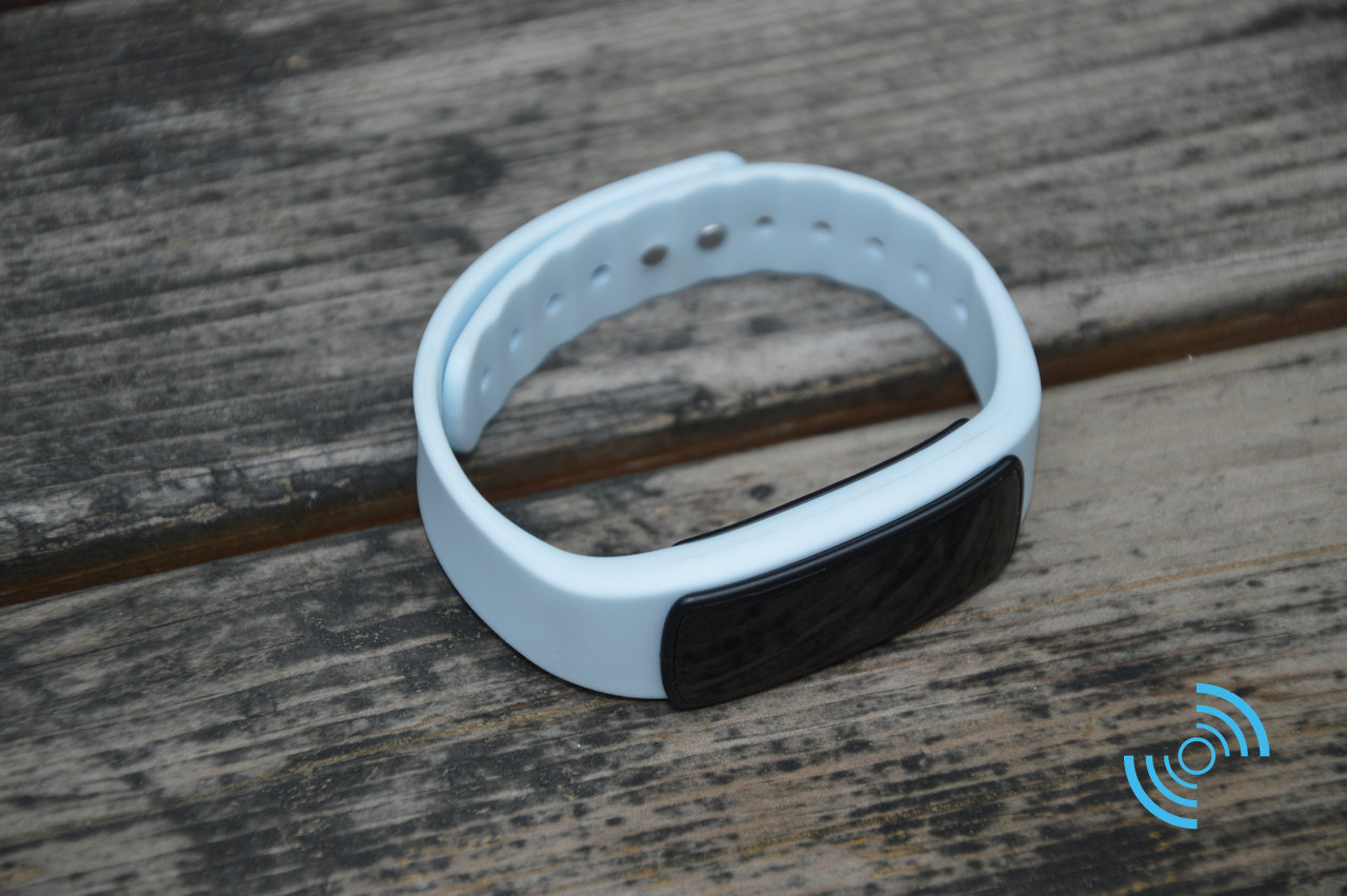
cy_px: 448
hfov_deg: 13.1
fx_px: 5888
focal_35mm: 158
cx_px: 674
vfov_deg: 8.7
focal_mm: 105
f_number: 5.6
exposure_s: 1/125
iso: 180
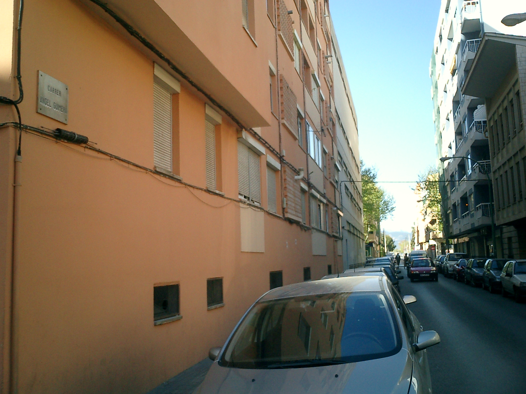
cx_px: 263
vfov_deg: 39.7
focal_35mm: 36
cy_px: 197
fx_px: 547
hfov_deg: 51.4
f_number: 3.2
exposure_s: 1/400
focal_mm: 7.5
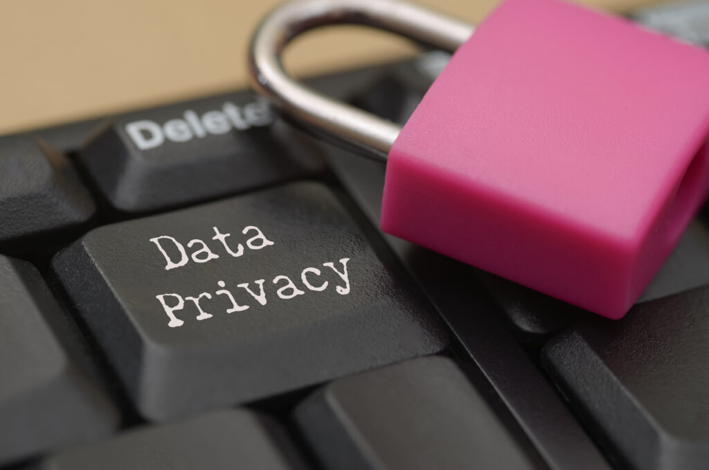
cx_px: 354
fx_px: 2063
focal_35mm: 105
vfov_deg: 13.0
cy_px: 235
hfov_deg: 19.5
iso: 100
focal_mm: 70
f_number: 5.6
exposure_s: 1/125
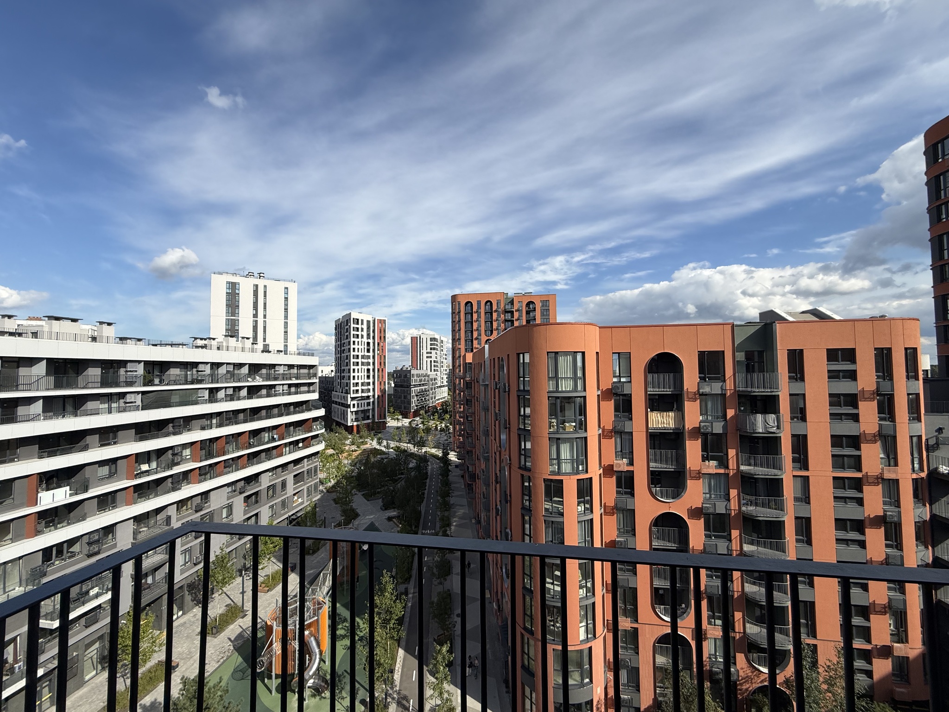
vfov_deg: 85.7
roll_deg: +0.6
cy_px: 356
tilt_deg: +3.2
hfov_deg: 102.1
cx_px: 474
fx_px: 384
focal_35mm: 14
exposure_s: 1/2506
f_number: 2.2
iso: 50
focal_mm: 2.22
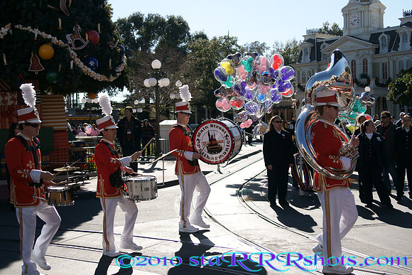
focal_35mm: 45
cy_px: 138
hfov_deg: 43.6
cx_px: 206
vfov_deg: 29.9
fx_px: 515
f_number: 2.8
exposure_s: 1/2000
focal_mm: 30
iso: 100
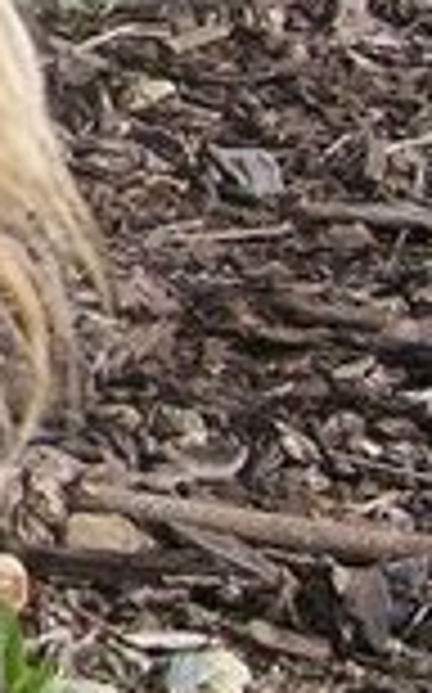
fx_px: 3586
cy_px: -58
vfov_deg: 10.9
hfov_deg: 6.3
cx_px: -918
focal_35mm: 190
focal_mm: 6
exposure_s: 1/584
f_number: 4.8
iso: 80
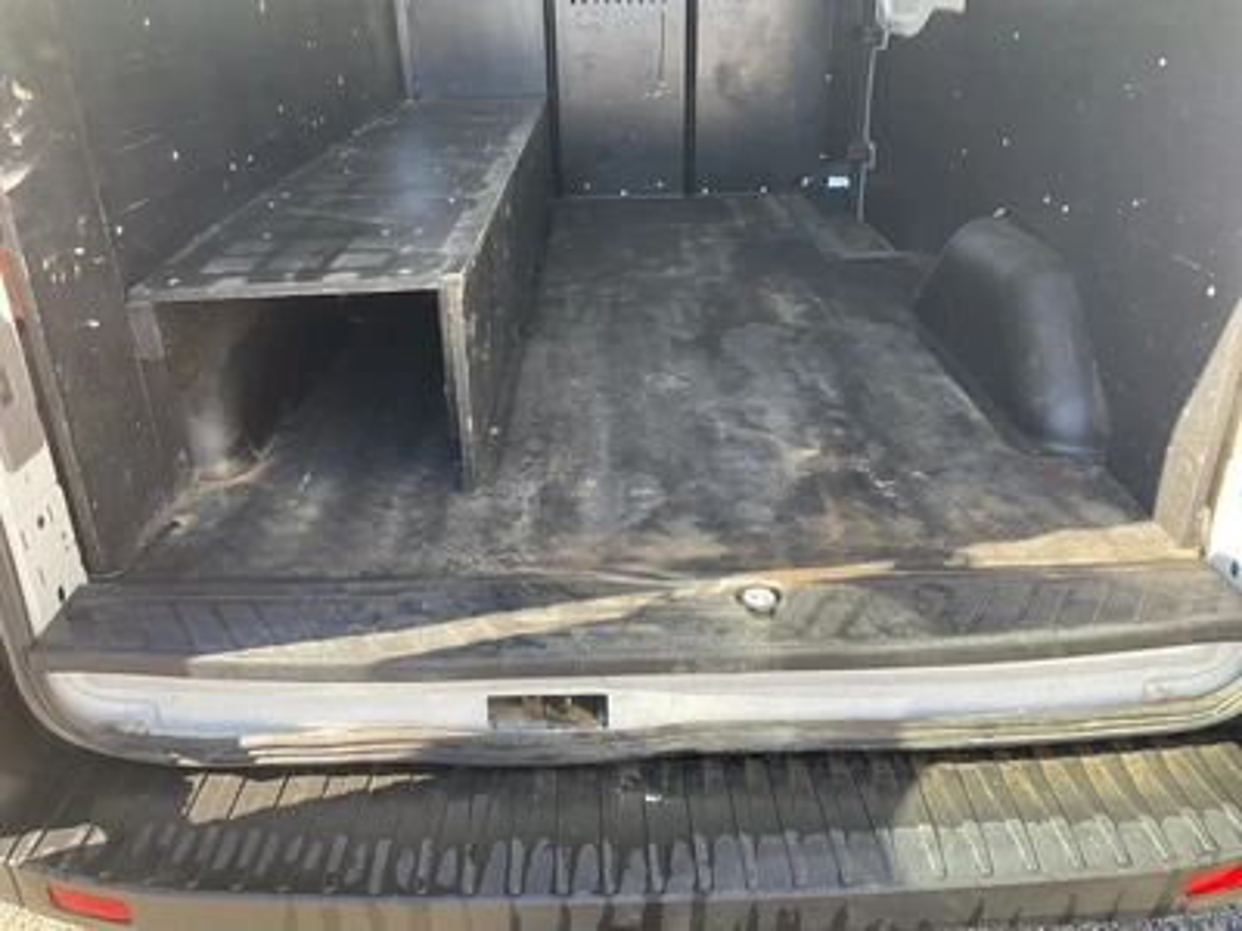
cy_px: 466
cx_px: 621
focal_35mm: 29
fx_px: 1041
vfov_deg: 48.2
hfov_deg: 61.7
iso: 25
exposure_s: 1/128
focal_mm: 3
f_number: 1.8
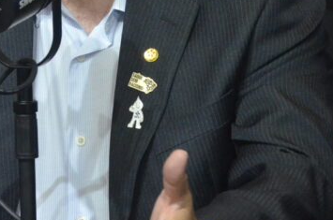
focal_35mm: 268
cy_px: -25
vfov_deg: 5.1
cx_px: 69
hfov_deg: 7.7
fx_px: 2473
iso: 3200
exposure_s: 1/250
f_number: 5.6
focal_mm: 62
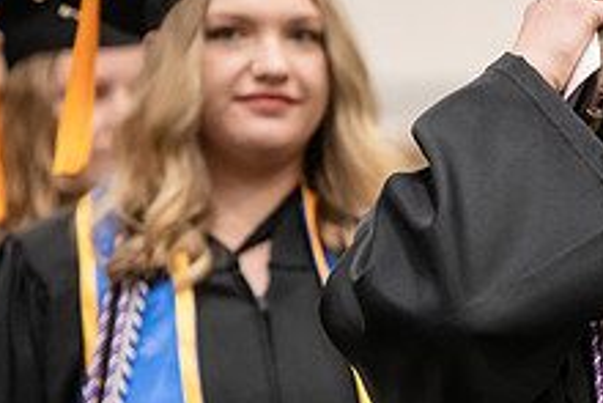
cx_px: 713
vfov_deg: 3.5
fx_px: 6620
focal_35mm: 395
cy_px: 237
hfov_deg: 5.2
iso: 3200
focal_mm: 150
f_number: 3.2
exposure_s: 1/200
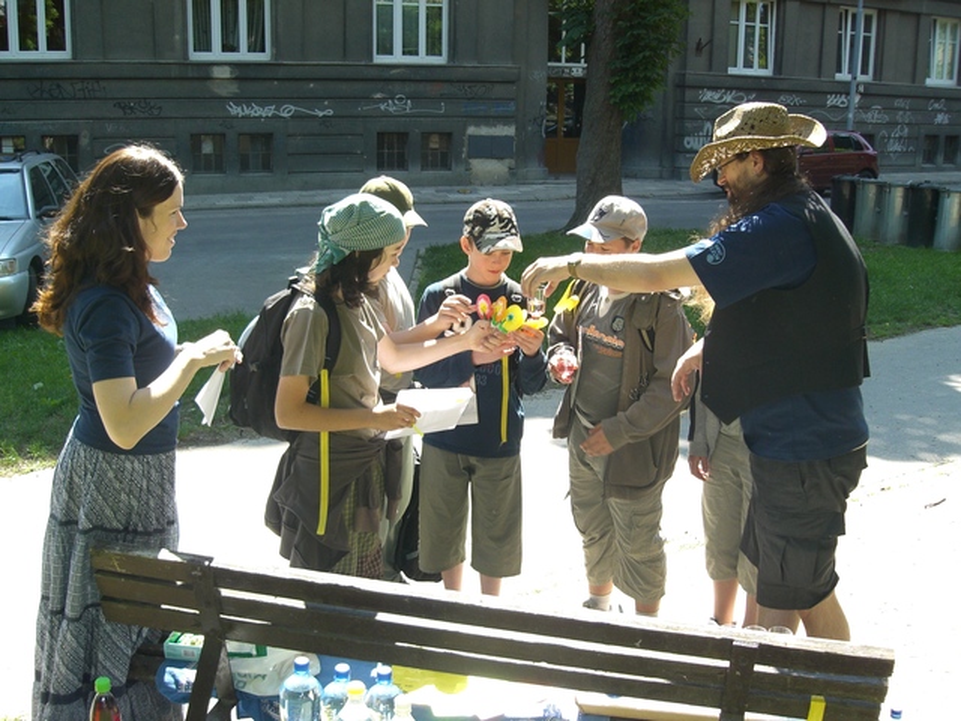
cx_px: 480
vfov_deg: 37.7
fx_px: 1055
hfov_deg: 49.0
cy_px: 360
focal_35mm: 38
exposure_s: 1/200
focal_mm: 6.3
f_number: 3.1
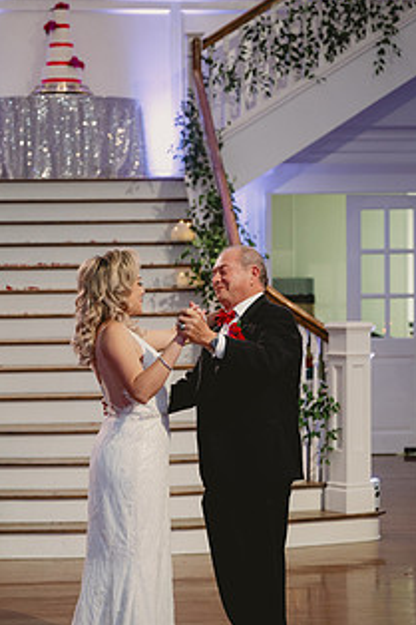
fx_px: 1666
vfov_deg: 21.2
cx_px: 150
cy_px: 356
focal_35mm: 96
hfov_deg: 14.2
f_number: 2.8
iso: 1000
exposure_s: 1/200
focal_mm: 67
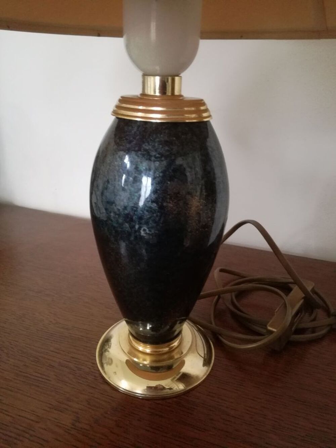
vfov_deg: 65.3
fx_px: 349
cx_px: 168
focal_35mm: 27
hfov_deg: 51.4
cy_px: 224
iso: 500
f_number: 2
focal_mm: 3.79
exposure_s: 1/25
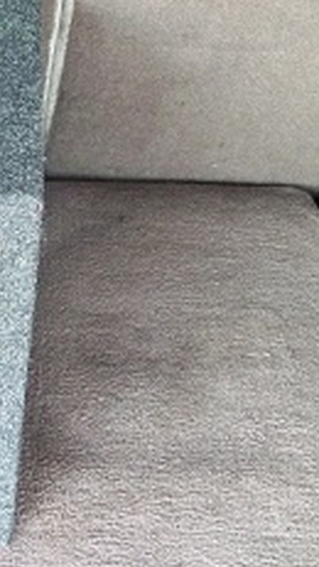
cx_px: -167
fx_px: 992
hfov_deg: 16.5
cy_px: 241
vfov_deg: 31.8
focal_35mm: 66
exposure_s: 1/30
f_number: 3.5
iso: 400
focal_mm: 6.2
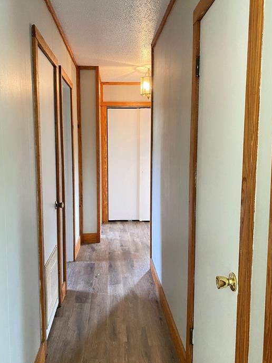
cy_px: 176
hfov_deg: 48.1
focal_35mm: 29
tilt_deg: -6.2
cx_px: 122
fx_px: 304
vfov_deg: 61.7
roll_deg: +1.7
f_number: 1.8
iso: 400
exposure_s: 1/60
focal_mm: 4.25
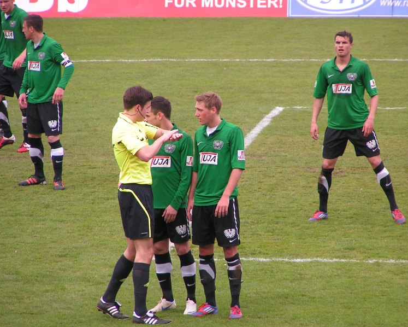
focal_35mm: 397
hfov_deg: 4.9
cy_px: 164
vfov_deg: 3.9
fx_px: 4795
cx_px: 214
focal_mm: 58
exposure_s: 1/320
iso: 50
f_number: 3.5
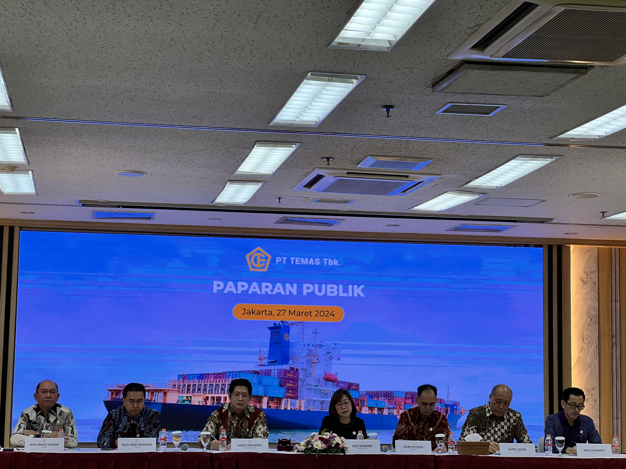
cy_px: 234
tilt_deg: +6.8
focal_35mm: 77
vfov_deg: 19.1
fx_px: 1392
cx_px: 313
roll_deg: -0.5
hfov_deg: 25.3
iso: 125
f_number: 2.8
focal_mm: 9
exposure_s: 1/107
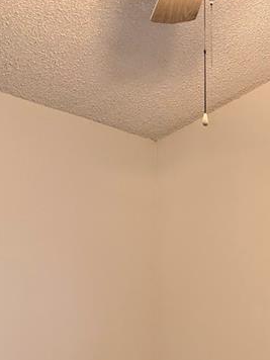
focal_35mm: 81
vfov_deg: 23.2
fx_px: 842
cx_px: 420
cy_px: 351
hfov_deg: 16.4
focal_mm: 6.81
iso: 141
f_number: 1.85
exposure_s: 1/120
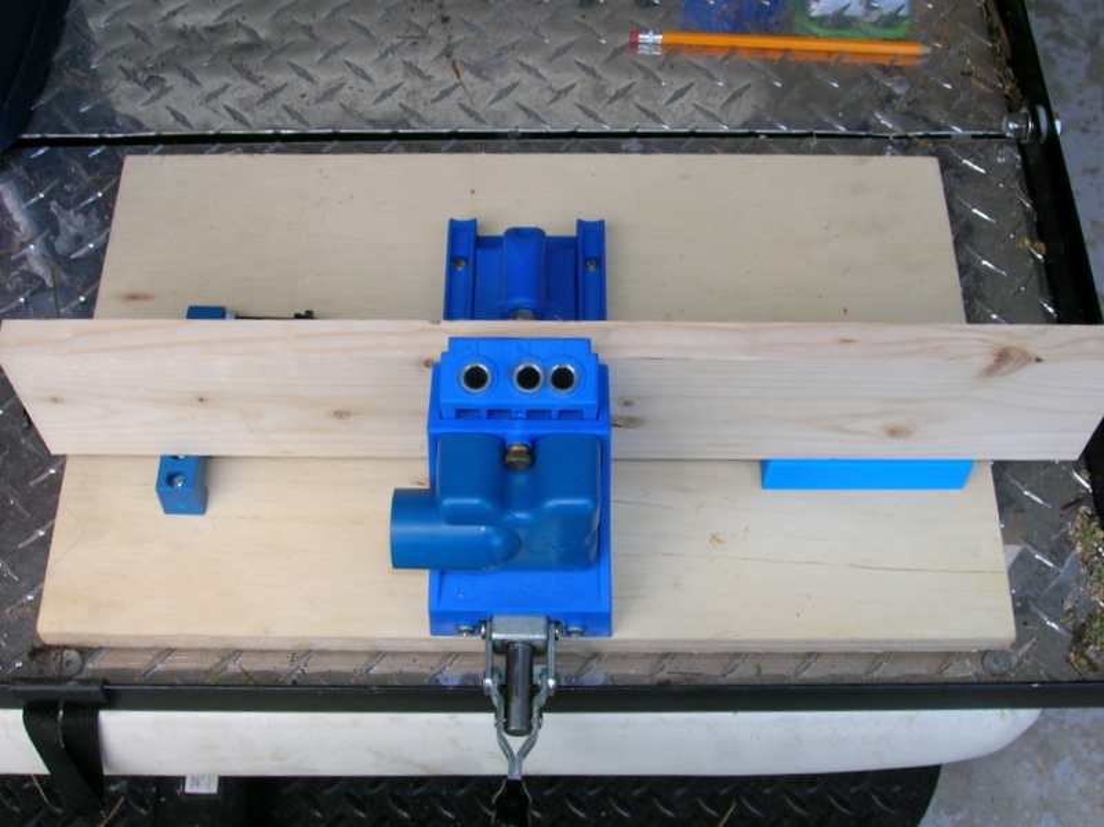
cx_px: 552
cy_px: 414
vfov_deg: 34.3
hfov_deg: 44.8
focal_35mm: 42
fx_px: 1339
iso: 50
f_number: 5.2
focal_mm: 7
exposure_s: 1/32.2
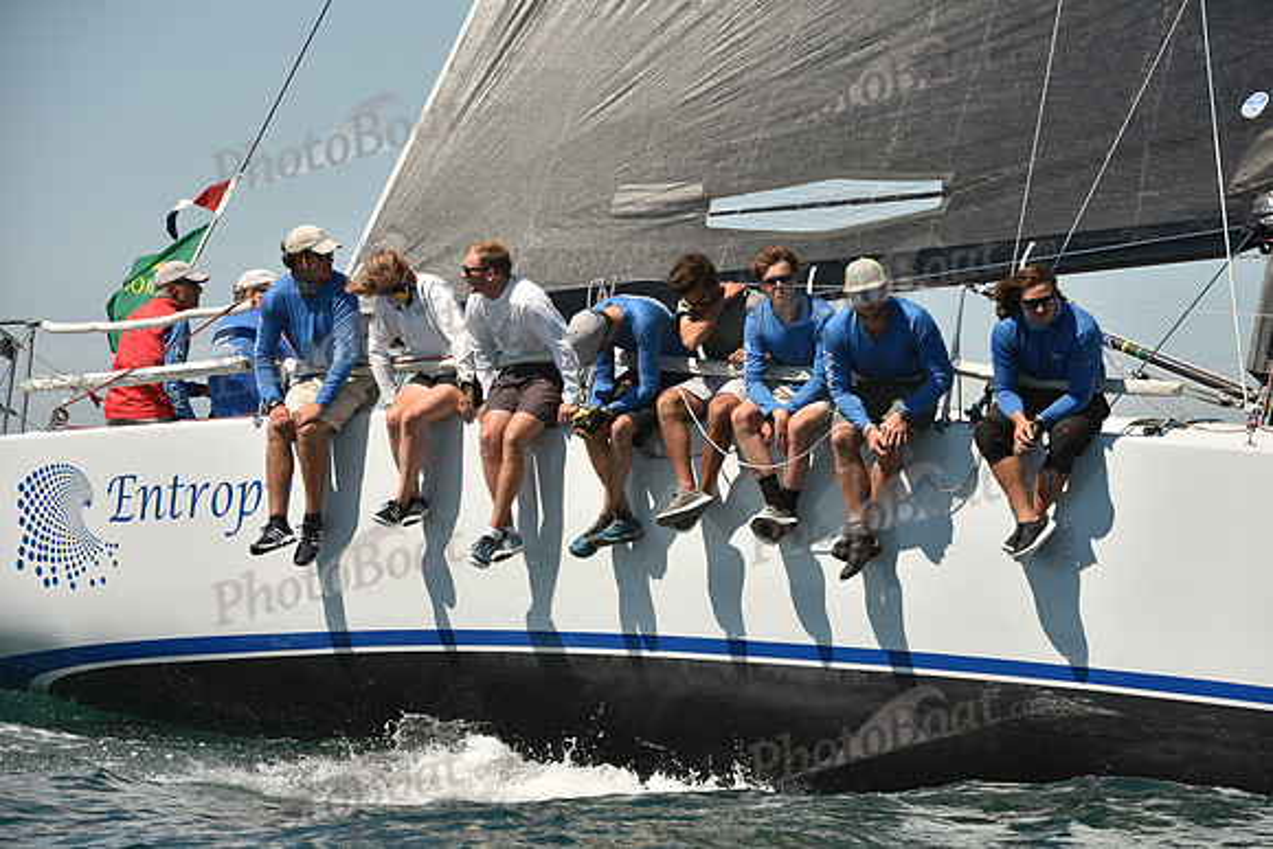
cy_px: 424
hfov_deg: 10.3
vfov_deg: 6.9
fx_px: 7074
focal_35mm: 200
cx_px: 636
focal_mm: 200
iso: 250
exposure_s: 1/1000
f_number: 8
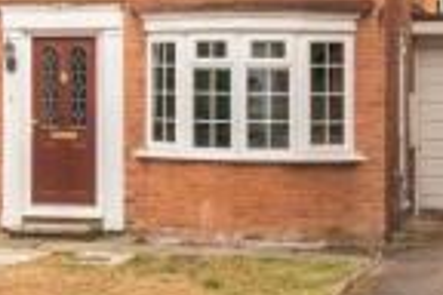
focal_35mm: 119
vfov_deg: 11.3
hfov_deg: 17.0
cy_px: -35
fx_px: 1464
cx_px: 55
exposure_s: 1/100
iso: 400
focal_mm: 24
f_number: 8
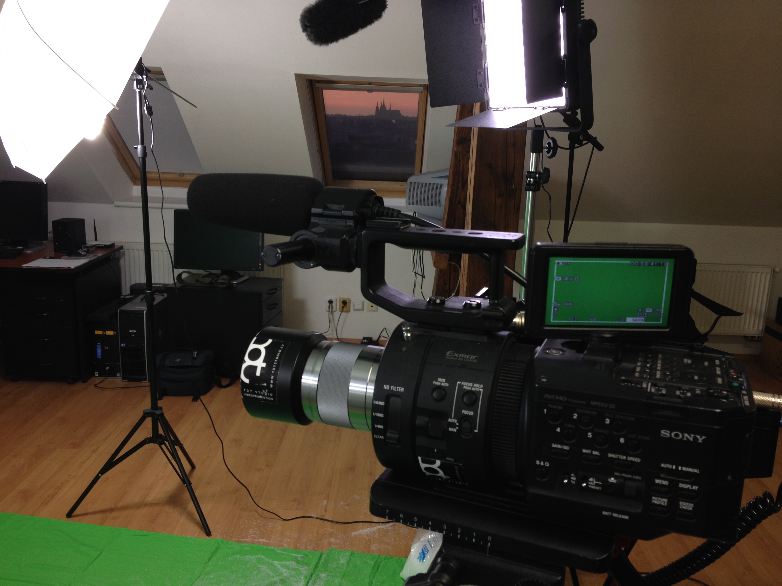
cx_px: 391
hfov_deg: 52.6
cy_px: 293
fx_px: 791
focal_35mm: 35
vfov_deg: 40.7
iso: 50
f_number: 2.4
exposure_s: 1/40
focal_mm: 4.28
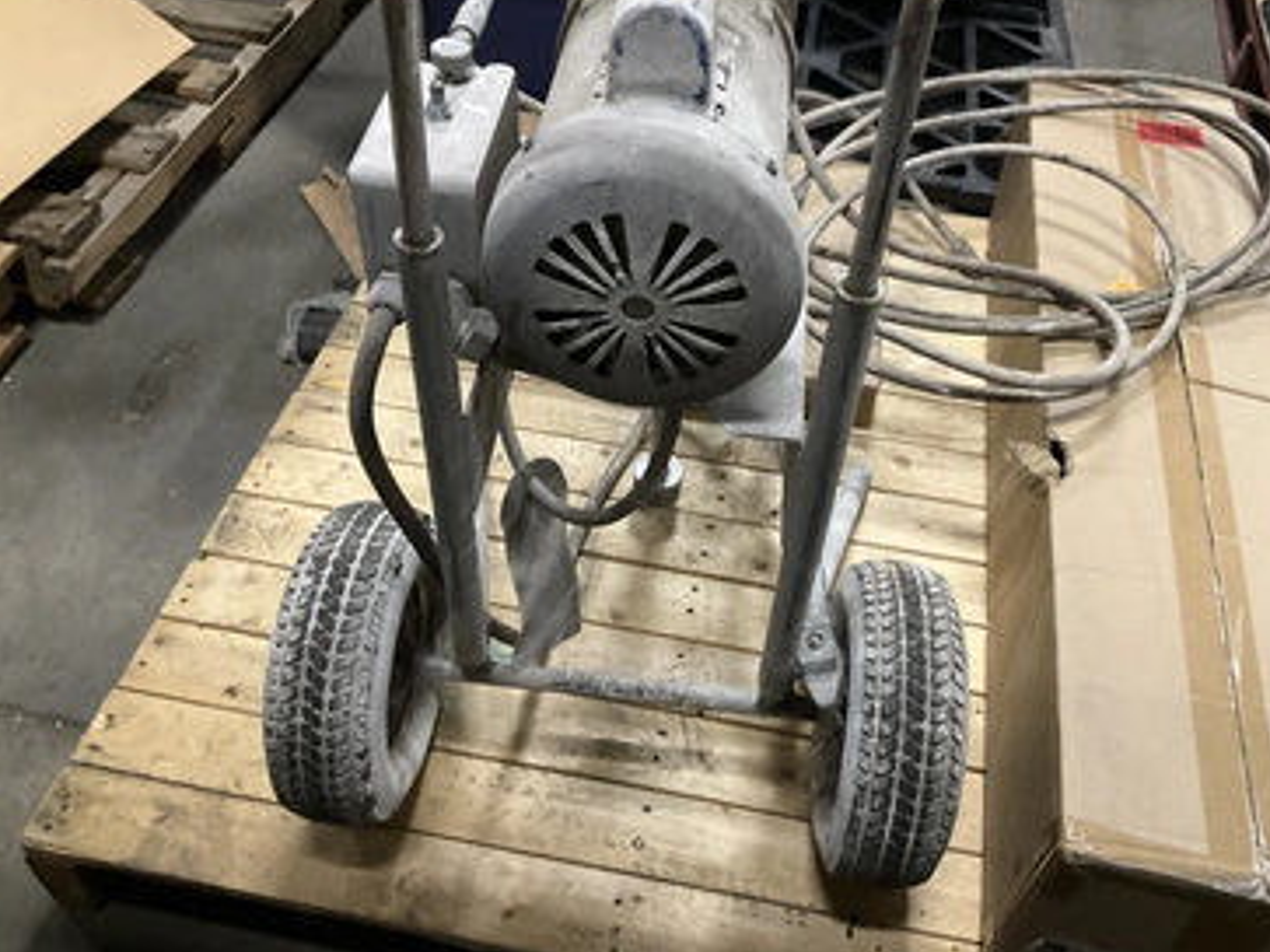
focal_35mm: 32
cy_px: 444
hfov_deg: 56.7
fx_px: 1174
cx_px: 696
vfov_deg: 44.1
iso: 320
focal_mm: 3
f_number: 1.8
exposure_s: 1/60
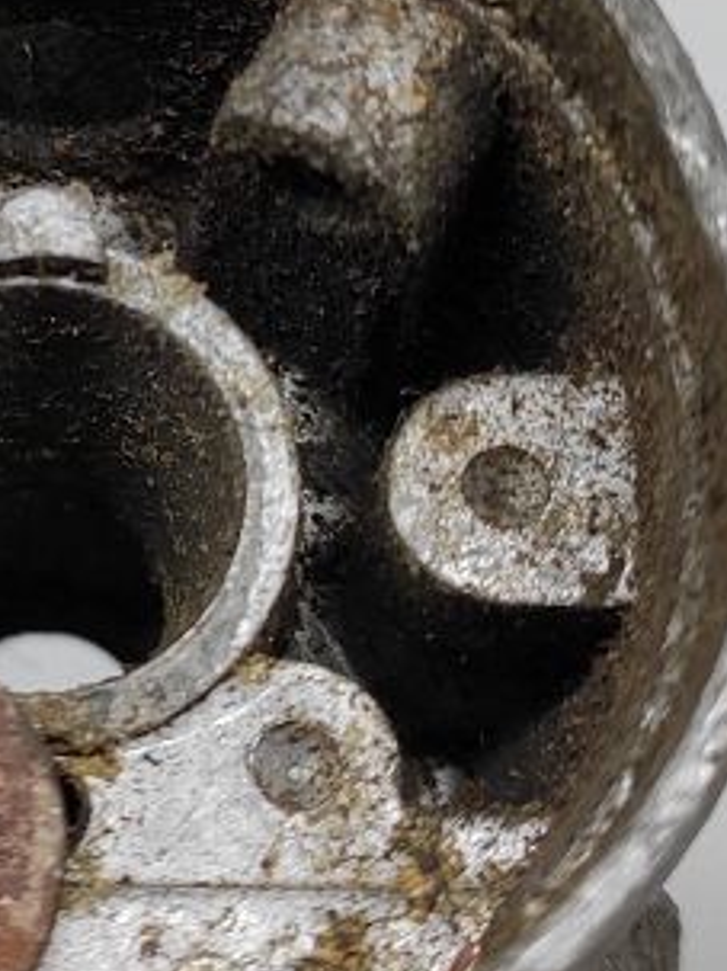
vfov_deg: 18.8
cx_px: -58
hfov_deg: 14.1
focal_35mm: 103
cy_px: 135
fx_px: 2886
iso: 150
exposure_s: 1/100
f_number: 1.75
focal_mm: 4.77
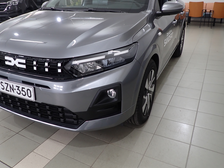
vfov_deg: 45.1
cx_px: 94
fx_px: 201
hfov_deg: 58.0
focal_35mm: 31
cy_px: 64
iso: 125
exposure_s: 1/60
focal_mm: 4.5
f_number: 2
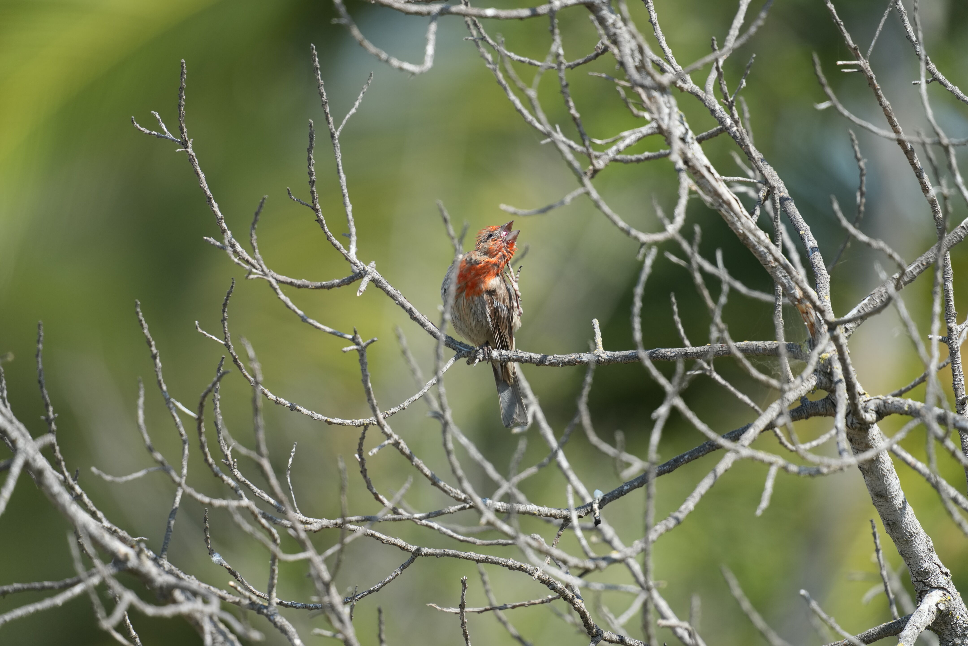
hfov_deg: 3.4
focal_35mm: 600
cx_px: 484
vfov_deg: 2.3
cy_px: 323
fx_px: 16132
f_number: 5.6
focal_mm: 600
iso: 640
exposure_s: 1/1250
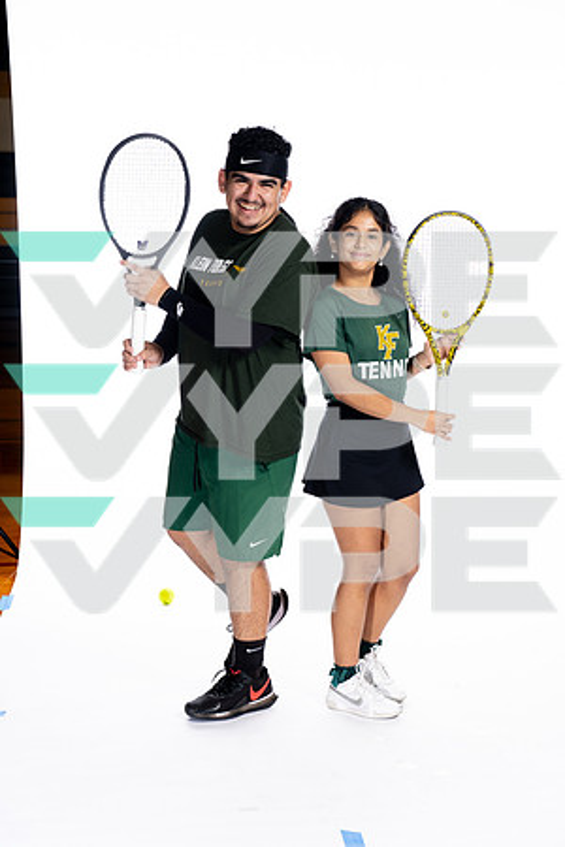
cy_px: 424
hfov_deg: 20.9
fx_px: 1530
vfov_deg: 31.0
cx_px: 282
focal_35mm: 65
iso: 400
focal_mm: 65
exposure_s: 1/250
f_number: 5.6
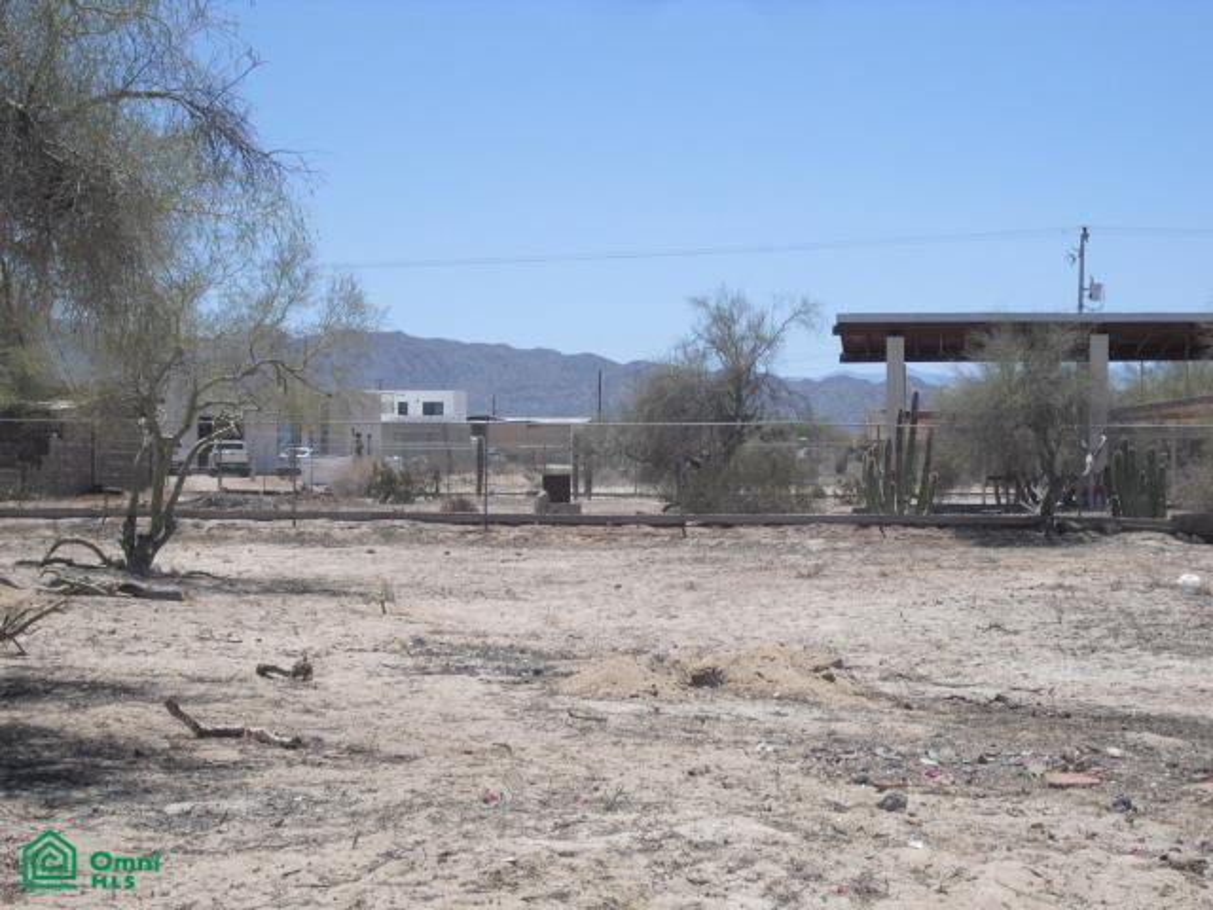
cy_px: 455
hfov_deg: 26.3
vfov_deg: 19.9
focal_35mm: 74
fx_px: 2593
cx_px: 606
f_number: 11.6
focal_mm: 13.1
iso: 64
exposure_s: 1/100
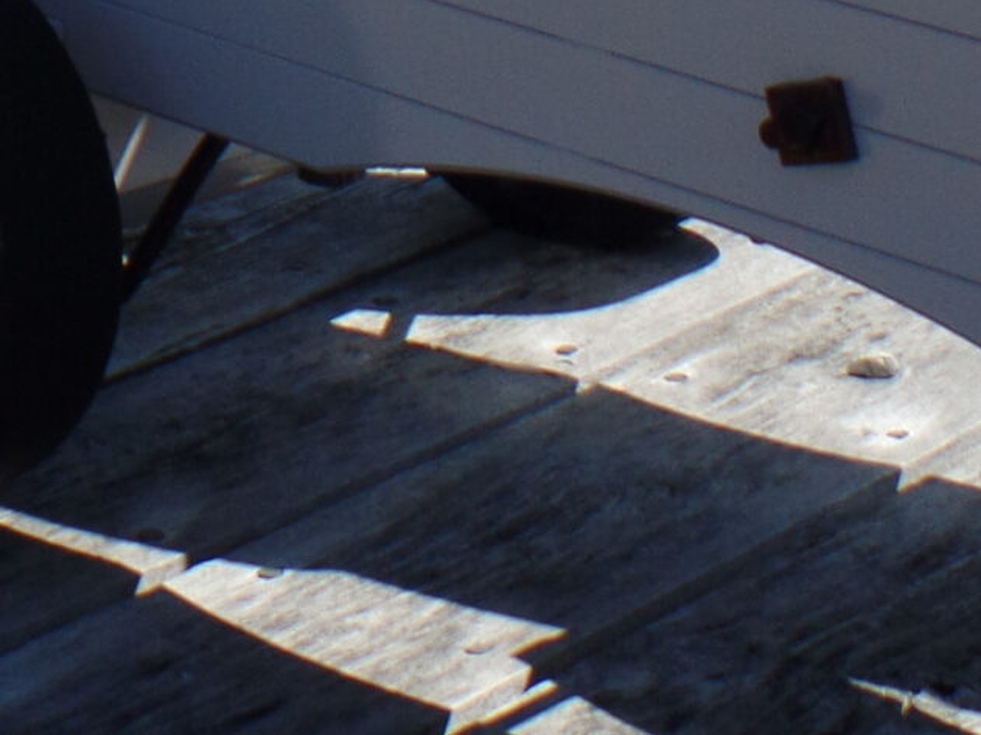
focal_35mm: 142
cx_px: -311
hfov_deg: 13.4
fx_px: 4023
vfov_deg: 9.7
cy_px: -747
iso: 100
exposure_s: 1/1000
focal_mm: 6.2
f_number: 3.4
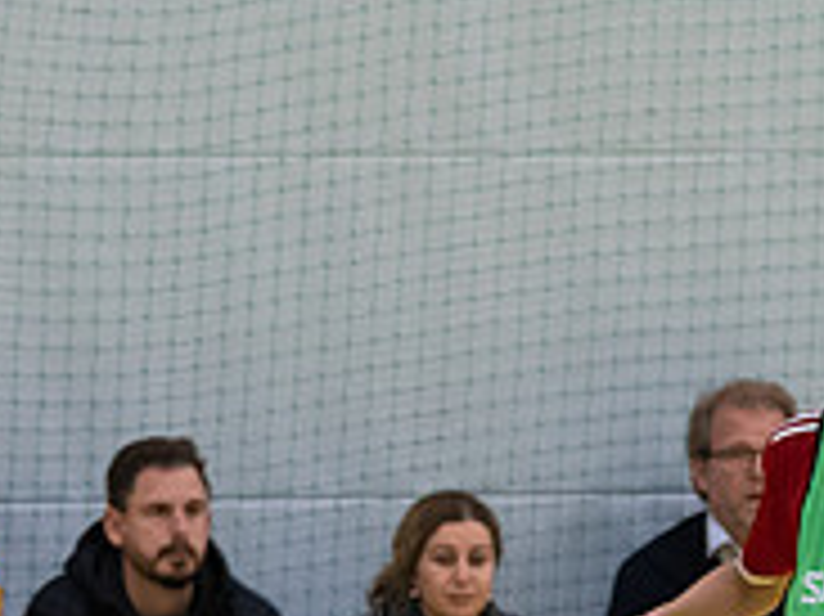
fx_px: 13012
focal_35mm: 547
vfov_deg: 2.7
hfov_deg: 3.6
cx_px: 914
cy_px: 776
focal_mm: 112
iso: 3600
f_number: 3.2
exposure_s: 1/400
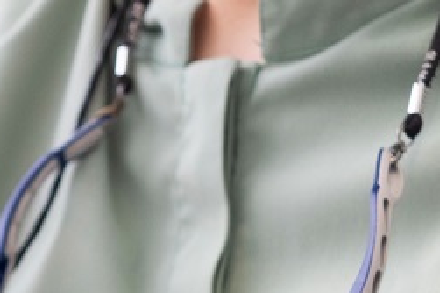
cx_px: -9
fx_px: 2394
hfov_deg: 10.4
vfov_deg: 6.9
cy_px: 358
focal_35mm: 196
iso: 320
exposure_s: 1/60
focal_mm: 27
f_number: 2.8
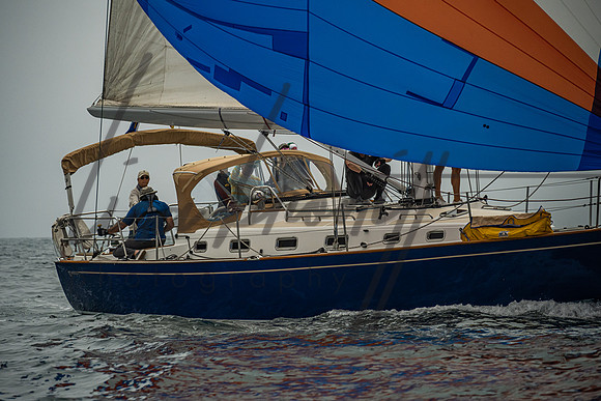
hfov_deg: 9.5
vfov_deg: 6.4
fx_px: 3609
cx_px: 290
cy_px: 201
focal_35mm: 216
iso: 400
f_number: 6.3
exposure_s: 1/4000
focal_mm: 200
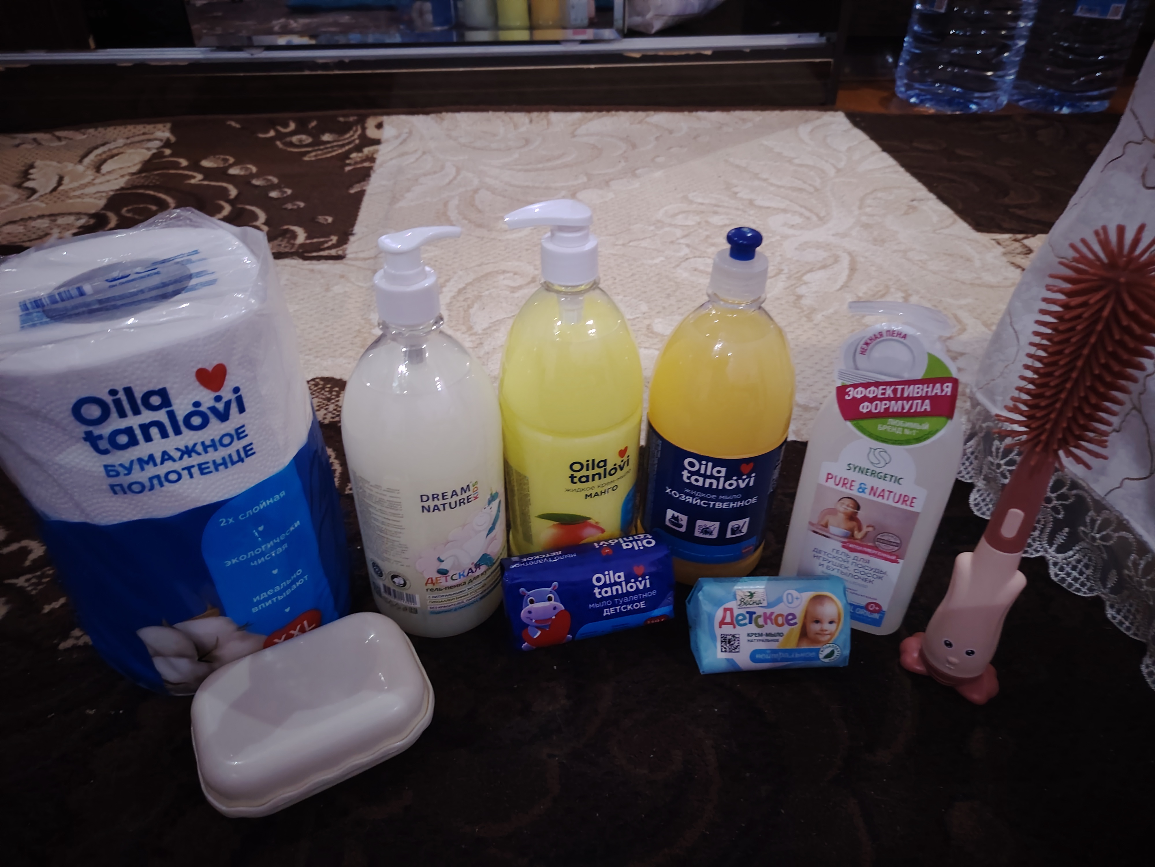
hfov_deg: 71.6
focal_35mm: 24
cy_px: 434
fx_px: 801
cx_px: 578
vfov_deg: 56.8
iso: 6592
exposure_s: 1/20
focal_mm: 5.25
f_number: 1.75
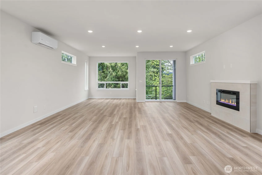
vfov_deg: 67.4
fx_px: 131
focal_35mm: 18
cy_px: 88
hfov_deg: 90.0
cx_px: 131
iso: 1000
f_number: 7.1
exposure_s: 1/30
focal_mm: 18
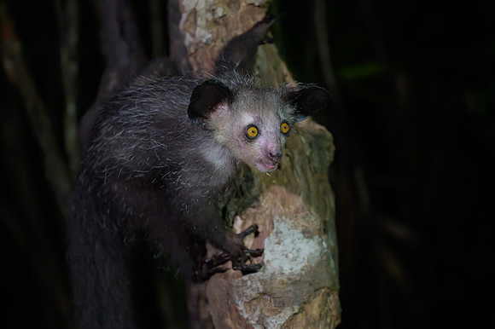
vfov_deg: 17.9
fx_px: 1044
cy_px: 164
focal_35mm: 76
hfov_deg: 26.7
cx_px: 248
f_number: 2.8
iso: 4000
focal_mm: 76
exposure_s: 1/200
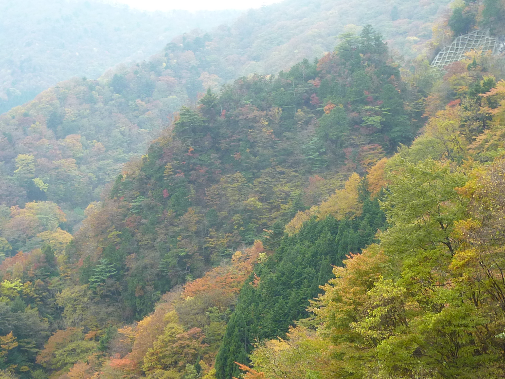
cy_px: 190
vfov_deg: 23.3
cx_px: 252
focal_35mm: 63
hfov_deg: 30.7
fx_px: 919
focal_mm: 5.7
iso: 160
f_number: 3.5
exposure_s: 1/60
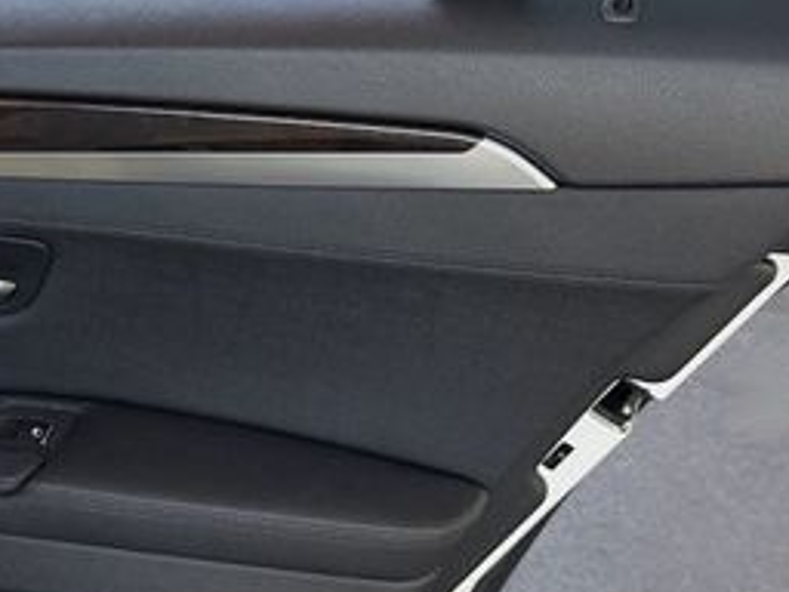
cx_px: 213
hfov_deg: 31.7
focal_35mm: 60
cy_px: 244
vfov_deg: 24.4
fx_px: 1368
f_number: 1.78
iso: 100
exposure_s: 1/155
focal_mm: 6.76
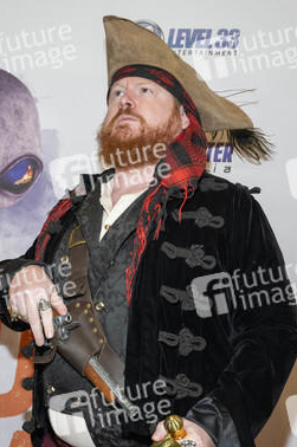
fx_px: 682
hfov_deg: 24.6
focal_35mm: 55
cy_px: 231
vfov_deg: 36.3
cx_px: 144
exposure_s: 1/200
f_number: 5.6
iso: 800
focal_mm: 52
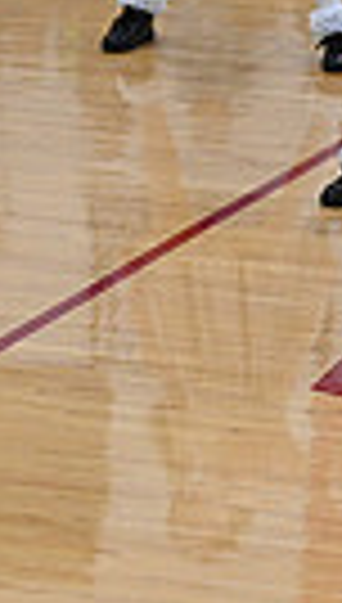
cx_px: -724
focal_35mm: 439
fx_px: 7033
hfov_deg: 2.7
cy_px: -52
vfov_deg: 4.9
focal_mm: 97
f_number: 4
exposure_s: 1/400
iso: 4000
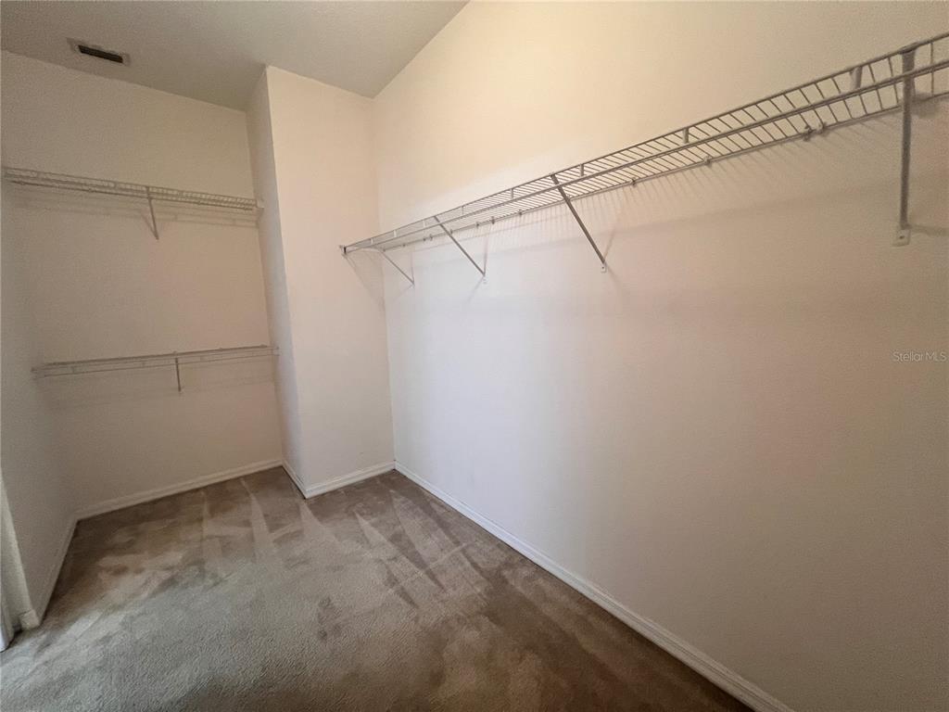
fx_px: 356
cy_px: 356
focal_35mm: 13
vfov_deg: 89.9
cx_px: 474
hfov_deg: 106.2
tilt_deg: -7.9
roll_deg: +1.2
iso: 250
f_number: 1.8
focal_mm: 1.57
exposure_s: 1/60
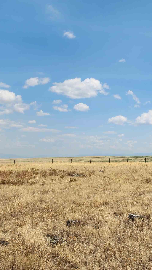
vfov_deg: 46.8
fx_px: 308
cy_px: 173
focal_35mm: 43
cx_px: 161
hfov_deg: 25.9
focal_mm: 6.4
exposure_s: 1/1425
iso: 12
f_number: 1.8
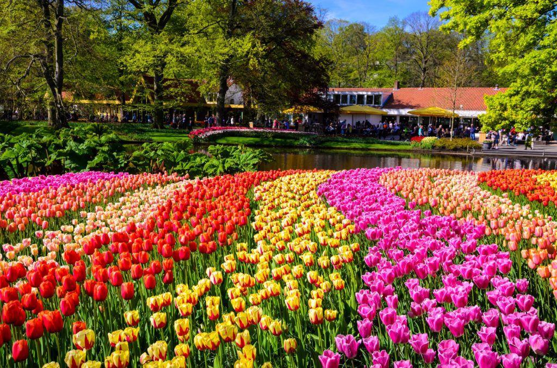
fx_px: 556
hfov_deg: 53.2
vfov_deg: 36.7
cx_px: 278
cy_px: 184
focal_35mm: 36
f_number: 8
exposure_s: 1/640
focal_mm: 24
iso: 250
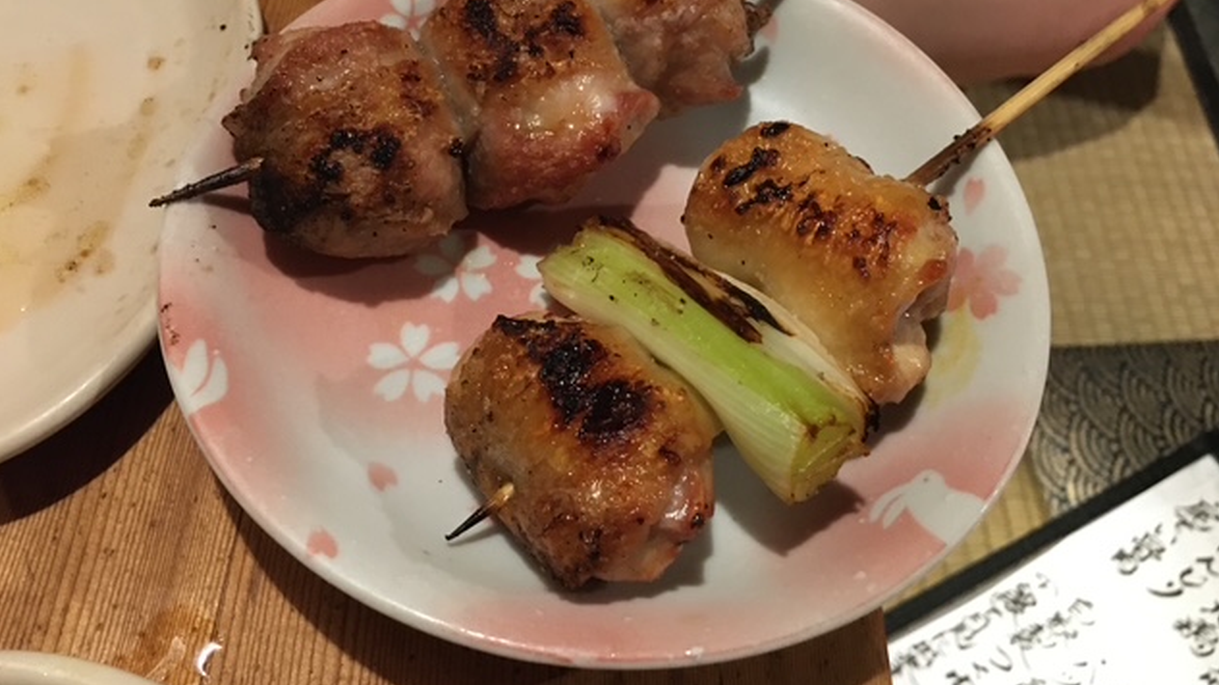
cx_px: 606
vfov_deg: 36.5
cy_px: 278
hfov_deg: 61.0
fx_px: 1034
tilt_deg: -56.6
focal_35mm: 32
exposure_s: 1/15
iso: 320
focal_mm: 4.15
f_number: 2.2
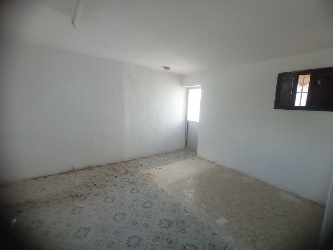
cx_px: 166
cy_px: 125
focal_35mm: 28
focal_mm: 1.65
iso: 189
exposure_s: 1/100
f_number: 2.2
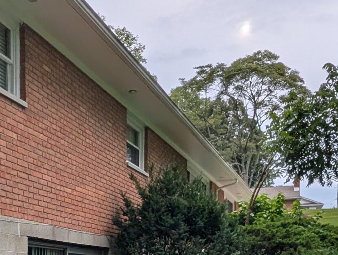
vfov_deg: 29.3
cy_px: 301
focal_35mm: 43
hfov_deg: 42.7
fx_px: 420
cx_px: 93
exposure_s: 1/1672
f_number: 1.7
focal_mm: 2.02
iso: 47
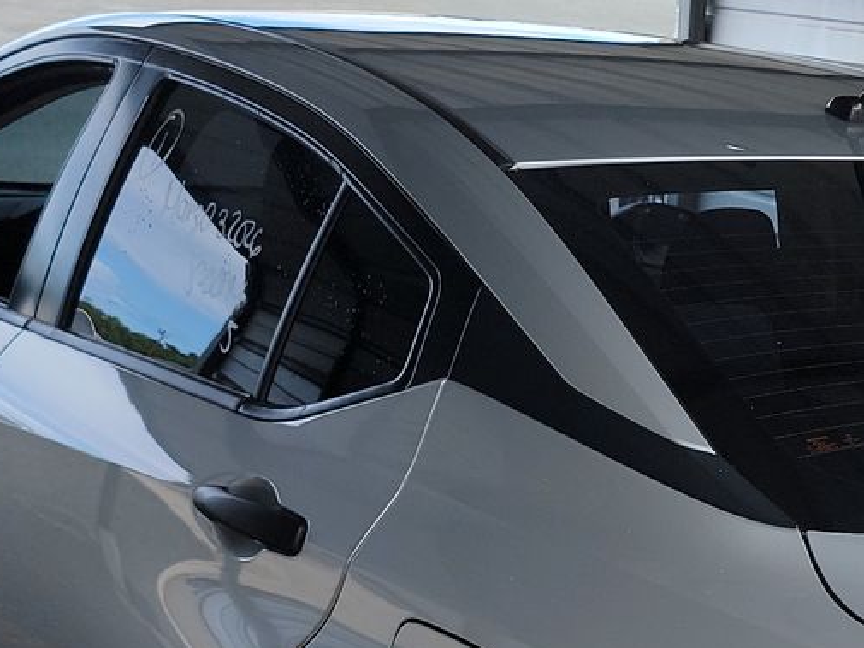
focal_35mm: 76
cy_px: 684
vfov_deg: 18.7
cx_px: 715
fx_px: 1897
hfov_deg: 25.1
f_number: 1.8
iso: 50
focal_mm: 6.7
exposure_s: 1/312
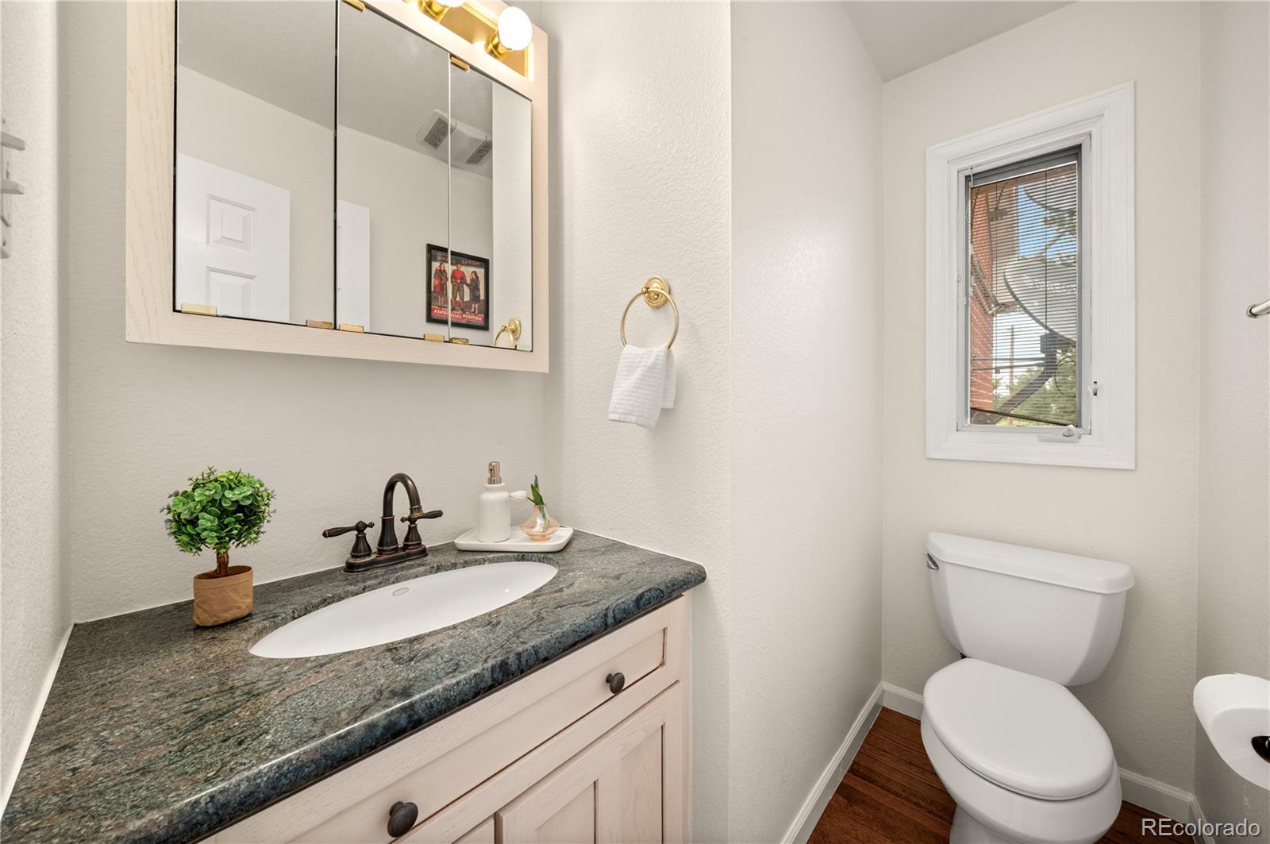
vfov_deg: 89.9
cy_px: 422
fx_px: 423
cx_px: 635
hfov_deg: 112.7
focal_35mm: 12
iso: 400
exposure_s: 1/4
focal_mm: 12
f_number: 11
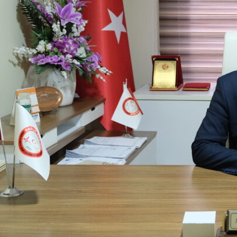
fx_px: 550
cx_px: 267
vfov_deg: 24.2
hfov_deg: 22.8
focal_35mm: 71
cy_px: 78
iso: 2000
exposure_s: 1/60
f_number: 3.2
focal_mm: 22.3
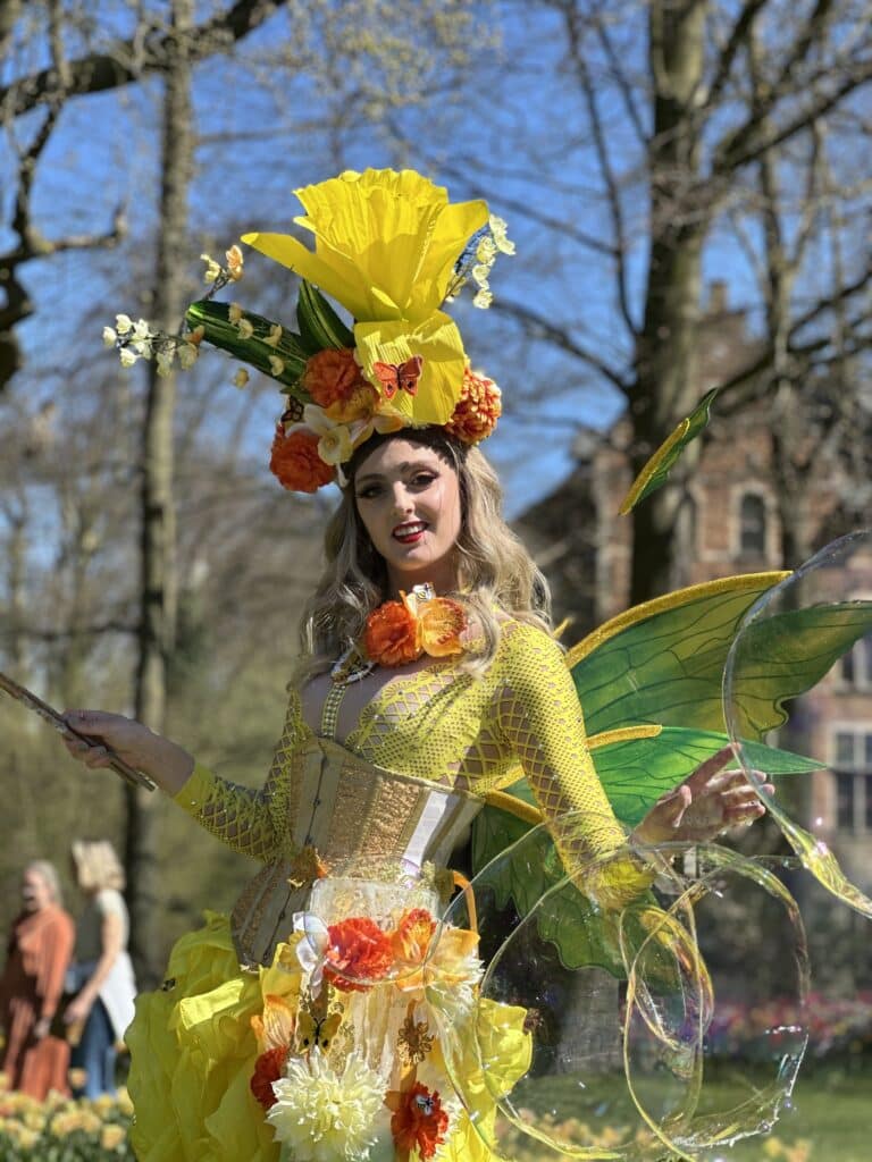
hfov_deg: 19.1
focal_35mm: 77
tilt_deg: +8.2
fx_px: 2586
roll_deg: -0.5
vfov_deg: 25.3
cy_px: 581
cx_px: 436
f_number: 2.8
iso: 32
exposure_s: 1/521
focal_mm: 9
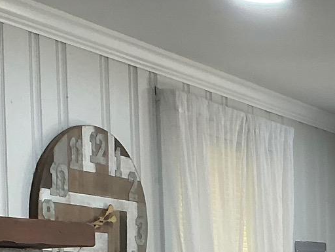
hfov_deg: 15.5
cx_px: 569
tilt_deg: -3.7
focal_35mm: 112
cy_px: 345
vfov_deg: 12.7
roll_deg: +0.6
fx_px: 1084
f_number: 1.8
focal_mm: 3
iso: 40
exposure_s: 1/60
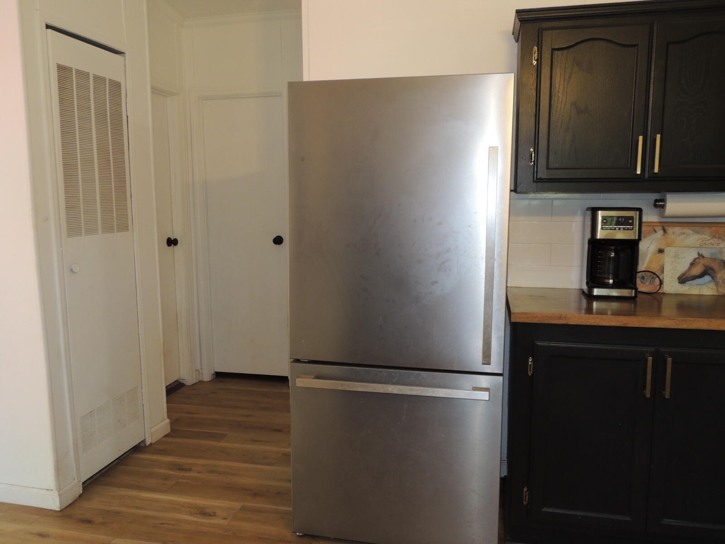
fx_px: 586
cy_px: 272
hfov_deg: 63.4
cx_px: 362
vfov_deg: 49.7
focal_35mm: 28
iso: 200
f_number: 3.1
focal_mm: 4.9
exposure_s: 1/30
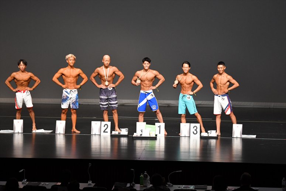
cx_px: 143
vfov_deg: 9.1
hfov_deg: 13.7
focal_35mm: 150
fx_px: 1191
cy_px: 96
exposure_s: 1/400
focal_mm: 100
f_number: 5.6
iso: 2500
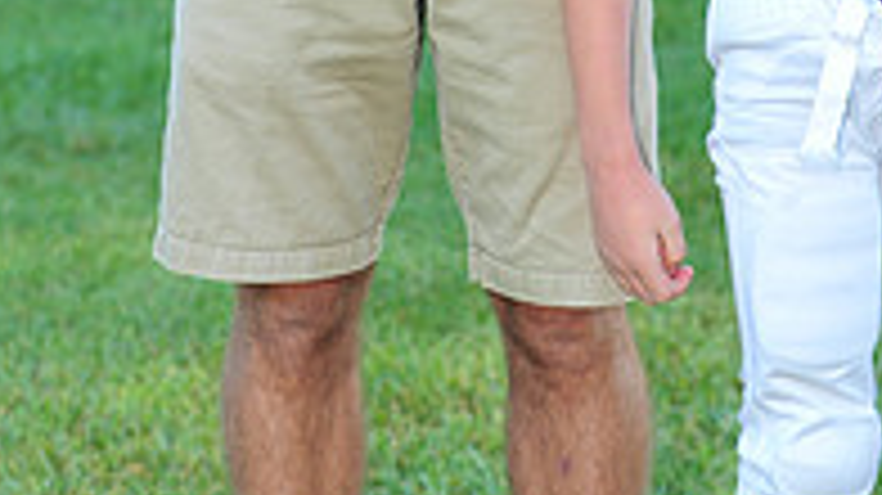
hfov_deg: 9.9
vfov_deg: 5.6
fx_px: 5072
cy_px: -153
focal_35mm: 217
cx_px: 698
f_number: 4.5
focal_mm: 70
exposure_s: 1/60
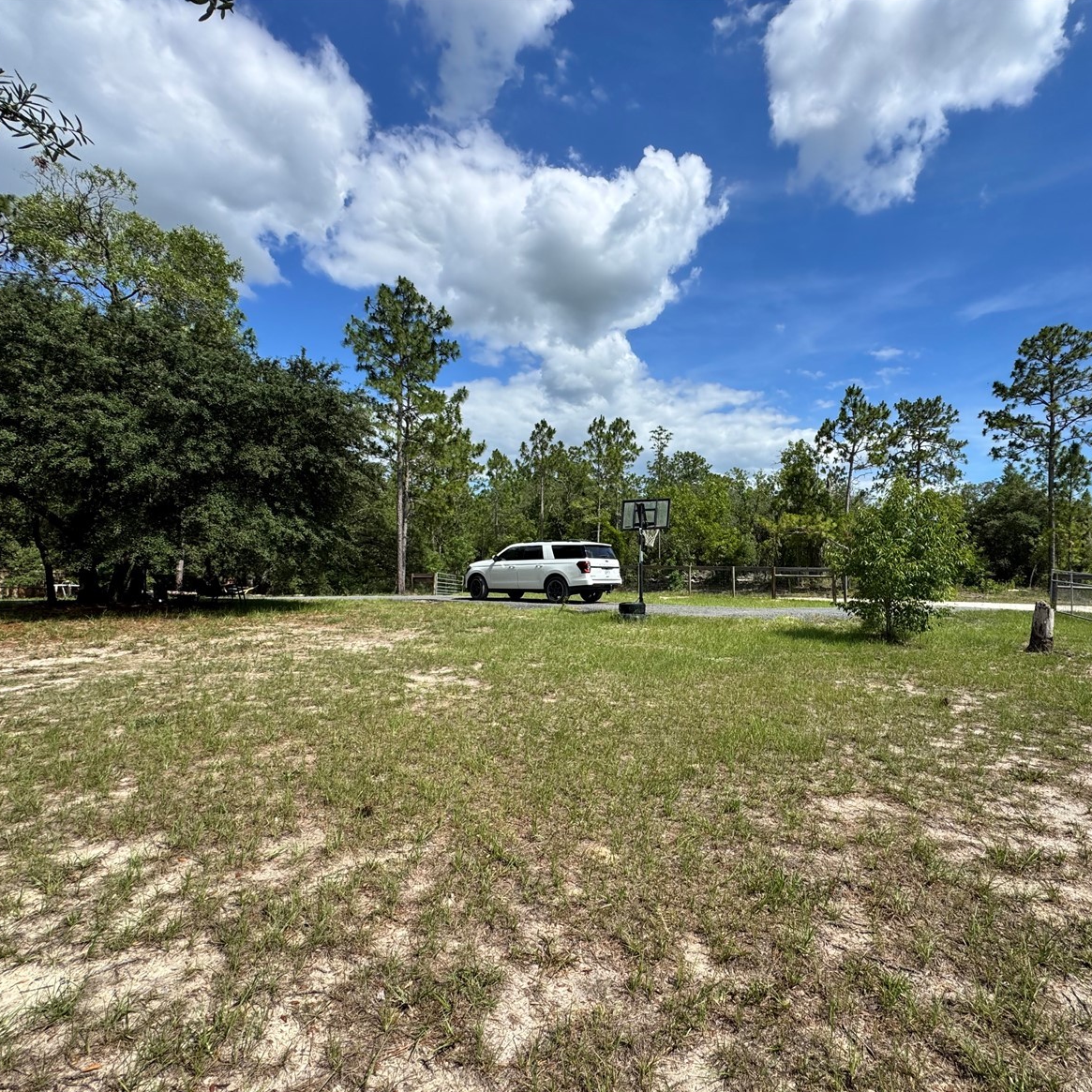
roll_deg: +1.1
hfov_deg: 83.3
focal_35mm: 17
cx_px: 634
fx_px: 607
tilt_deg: -4.3
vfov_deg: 84.0
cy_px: 558
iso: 50
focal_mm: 2.22
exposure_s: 1/1748
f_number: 2.2
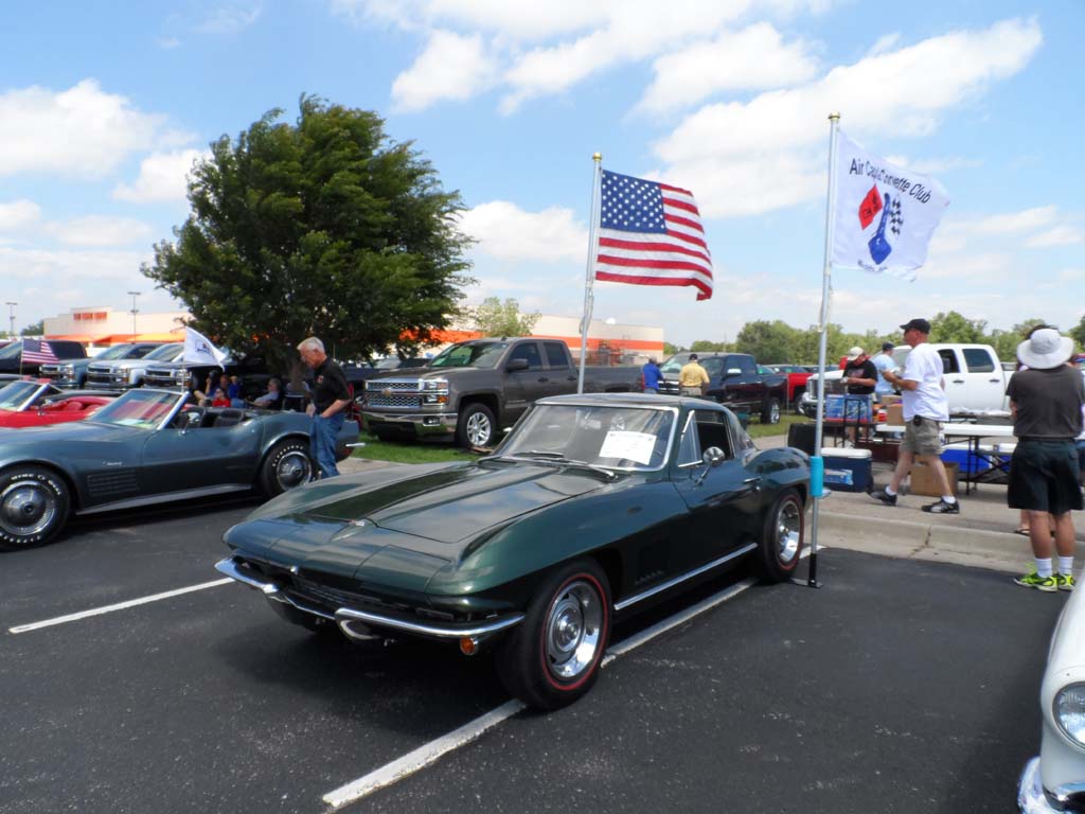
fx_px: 752
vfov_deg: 56.8
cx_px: 542
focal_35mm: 24
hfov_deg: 71.6
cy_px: 407
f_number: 4.5
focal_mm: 4
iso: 80
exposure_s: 1/350
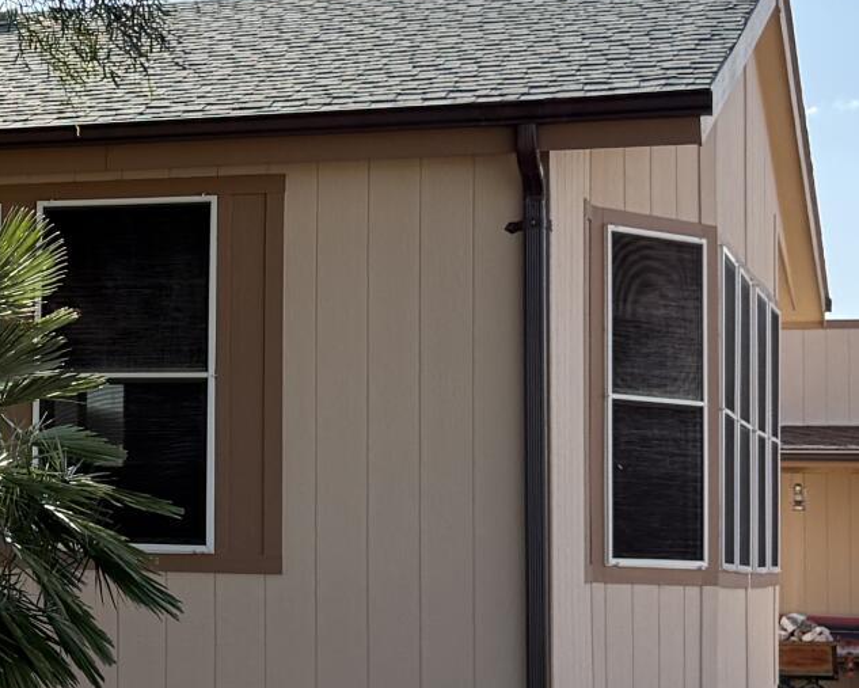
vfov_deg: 13.9
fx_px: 2823
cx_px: -335
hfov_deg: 16.2
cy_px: 360
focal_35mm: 111
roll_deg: -0.7
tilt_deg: +4.4
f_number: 1.78
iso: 100
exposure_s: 1/2703
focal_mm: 6.76
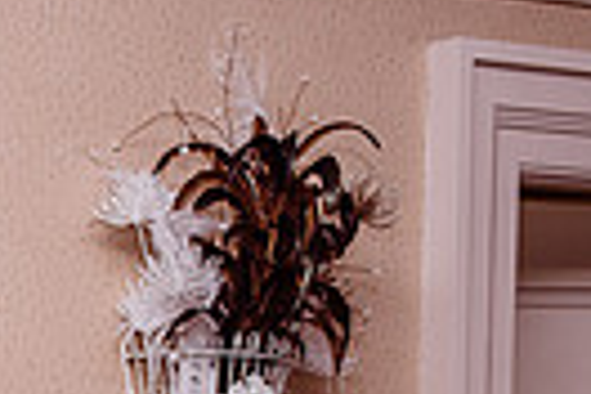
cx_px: -591
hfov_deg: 11.9
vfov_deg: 8.4
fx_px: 2528
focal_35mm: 154
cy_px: 831
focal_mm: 35
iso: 400
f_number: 4.5
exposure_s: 1/200
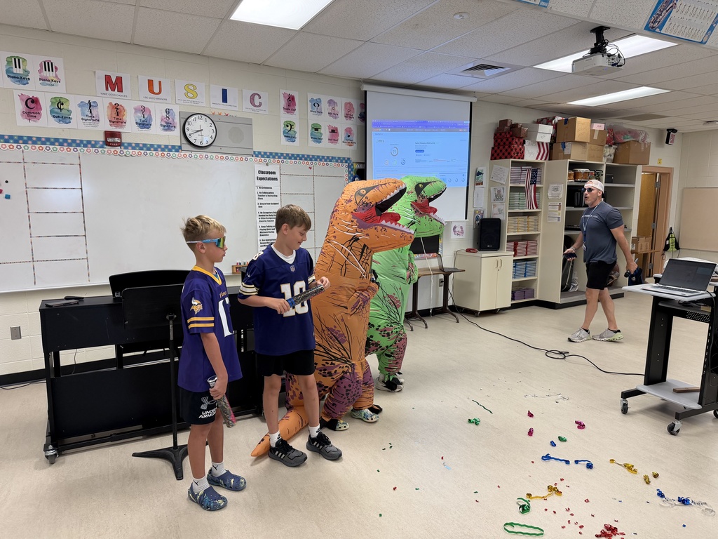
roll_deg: -0.2
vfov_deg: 56.8
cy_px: 270
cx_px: 359
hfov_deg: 71.6
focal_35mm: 24
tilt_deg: -8.4
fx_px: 498
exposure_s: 1/120
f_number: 1.78
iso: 160
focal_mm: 6.76
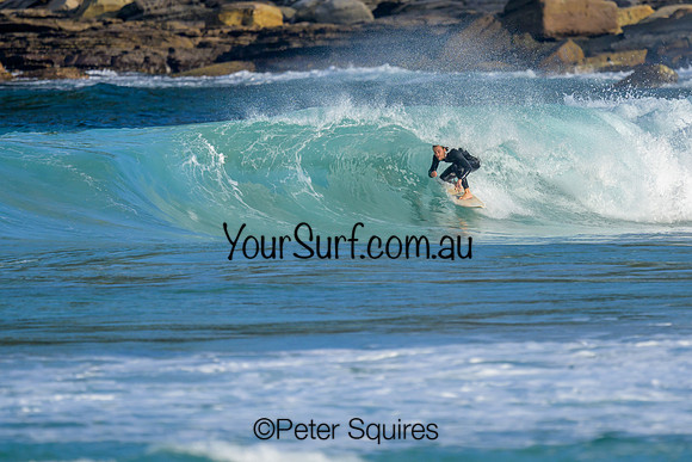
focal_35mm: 1099
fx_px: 21133
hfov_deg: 1.9
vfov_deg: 1.3
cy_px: 180
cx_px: 412
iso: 280
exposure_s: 1/2000
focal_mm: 800
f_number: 6.3
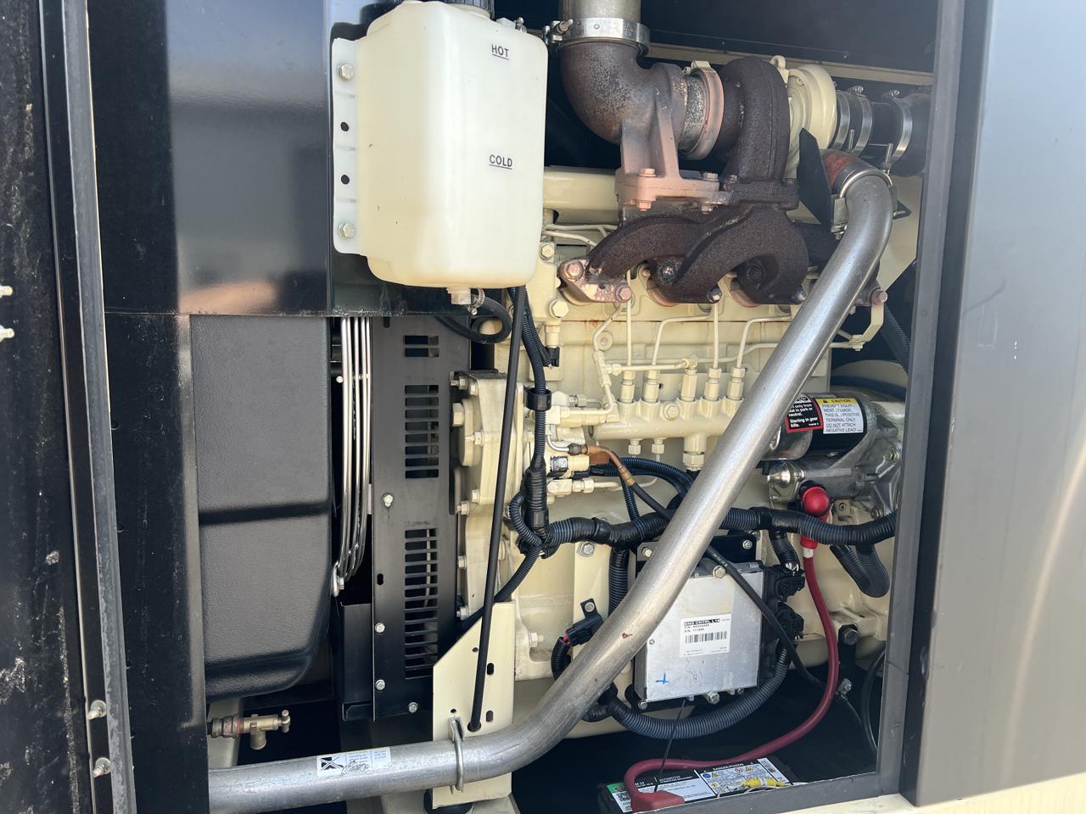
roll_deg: -0.4
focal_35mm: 26
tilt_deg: -10.2
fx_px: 816
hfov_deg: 67.3
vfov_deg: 53.1
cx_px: 543
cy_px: 407
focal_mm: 5.7
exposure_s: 1/552
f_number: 1.5
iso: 50
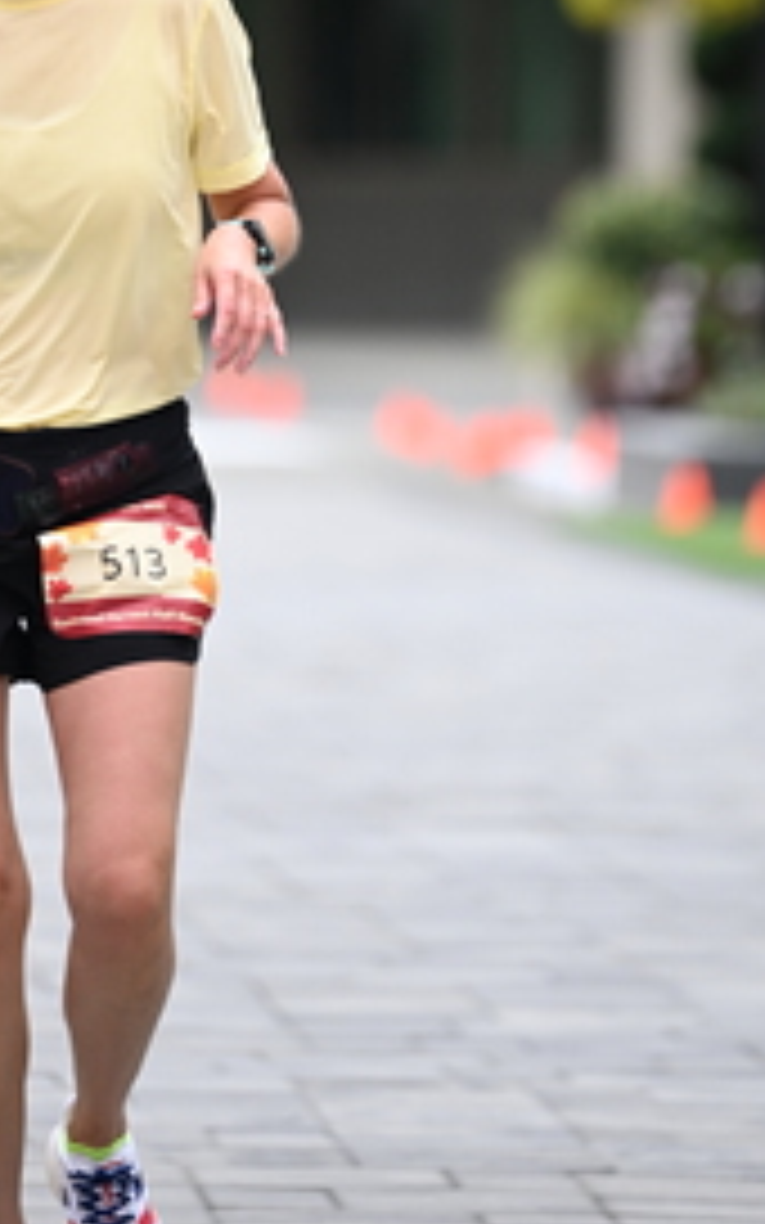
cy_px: 68
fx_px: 13076
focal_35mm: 392
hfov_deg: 3.4
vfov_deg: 5.3
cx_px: 209
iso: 640
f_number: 2.8
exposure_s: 1/2000
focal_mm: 190
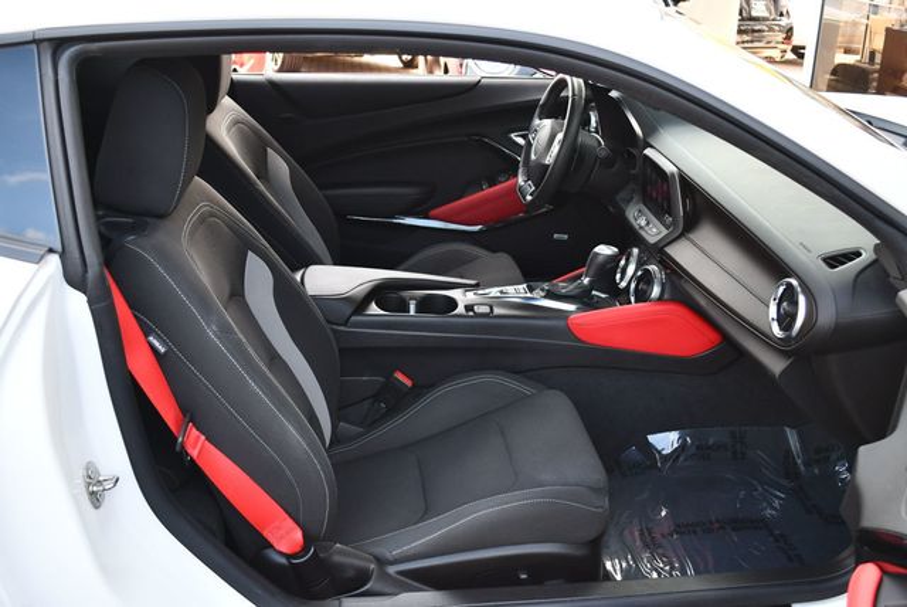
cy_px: 304
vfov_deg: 36.9
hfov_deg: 53.1
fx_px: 908
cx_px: 454
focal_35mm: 36
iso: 500
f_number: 3.5
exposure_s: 1/250
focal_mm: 18
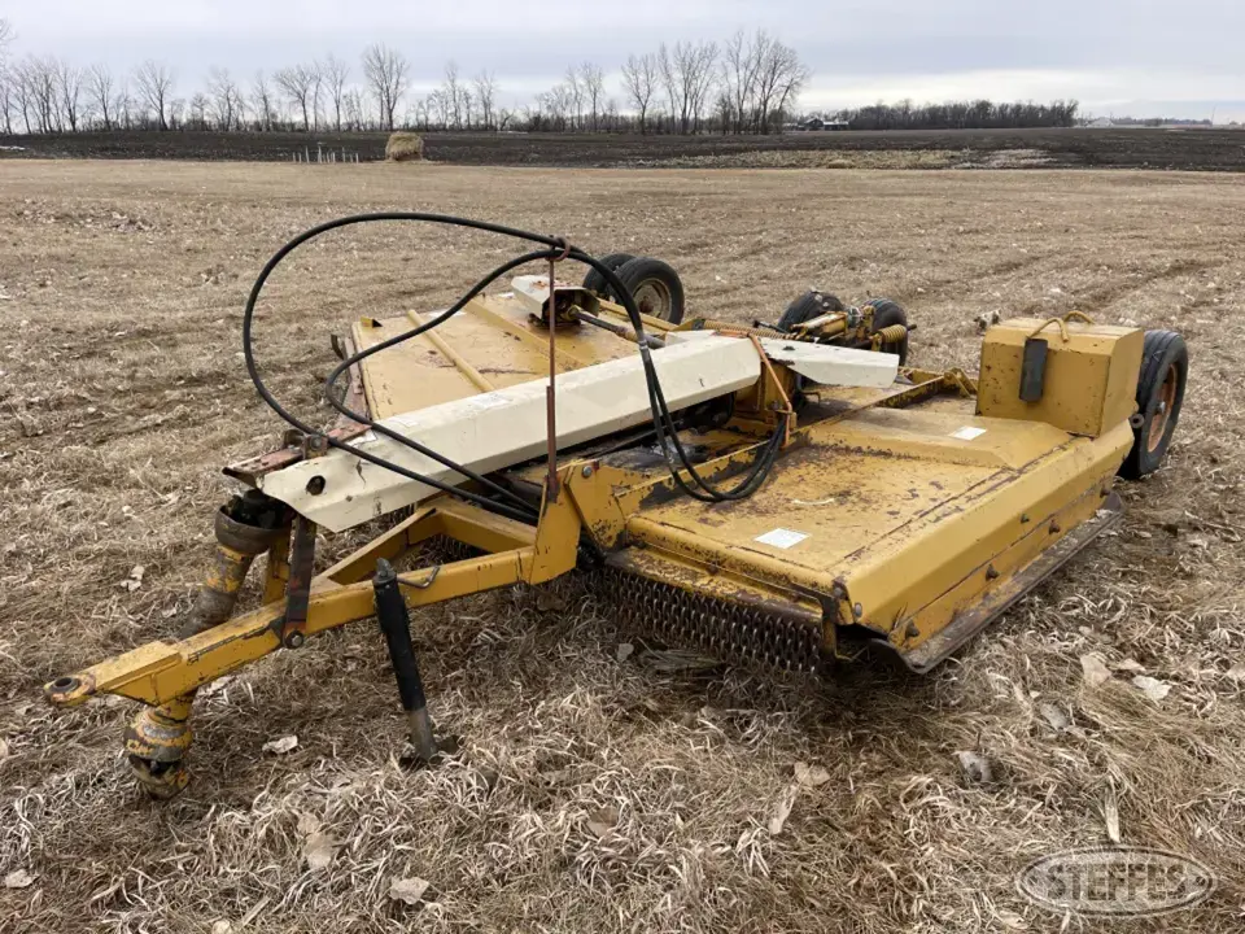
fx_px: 899
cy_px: 467
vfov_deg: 54.9
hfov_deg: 69.4
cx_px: 622
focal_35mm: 25
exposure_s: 1/396
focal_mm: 5.1
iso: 32
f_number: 1.6
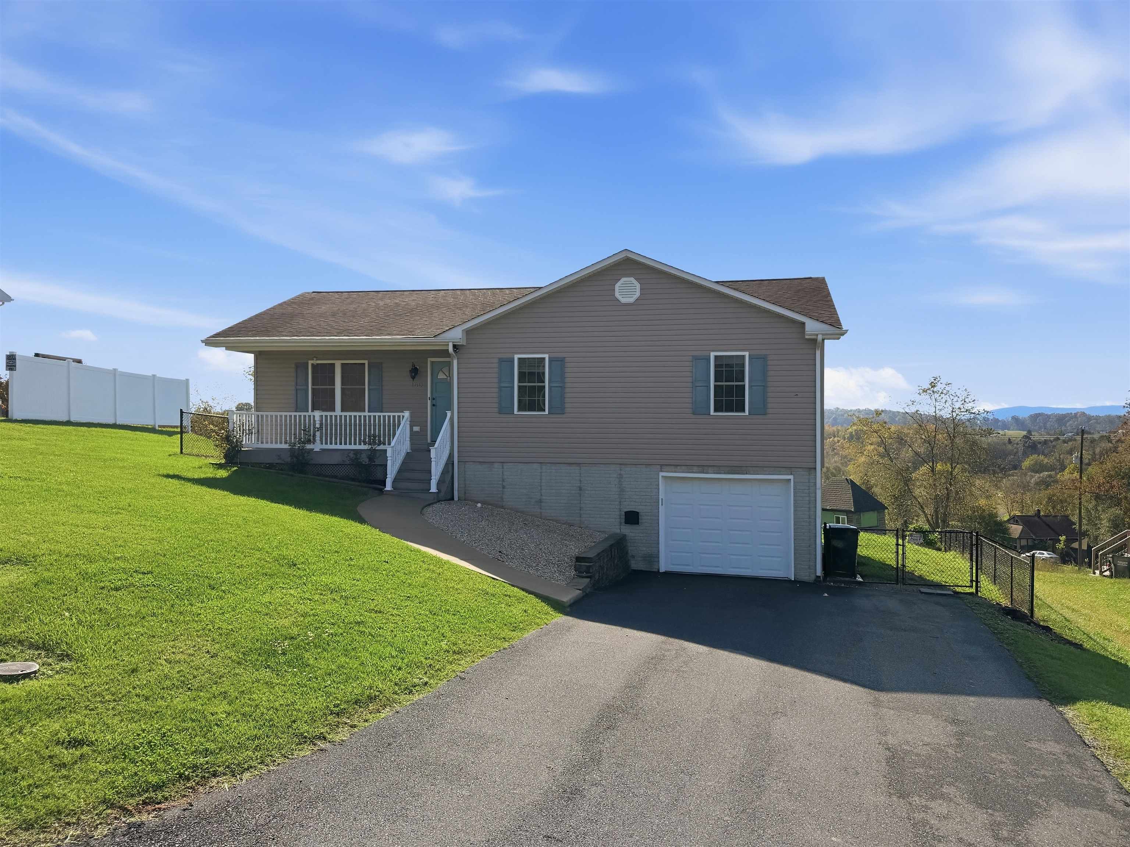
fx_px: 783
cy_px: 424
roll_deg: +1.3
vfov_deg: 56.8
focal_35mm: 24
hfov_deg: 71.6
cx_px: 565
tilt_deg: +0.1
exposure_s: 1/10309
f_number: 1.8
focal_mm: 6.8
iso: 80
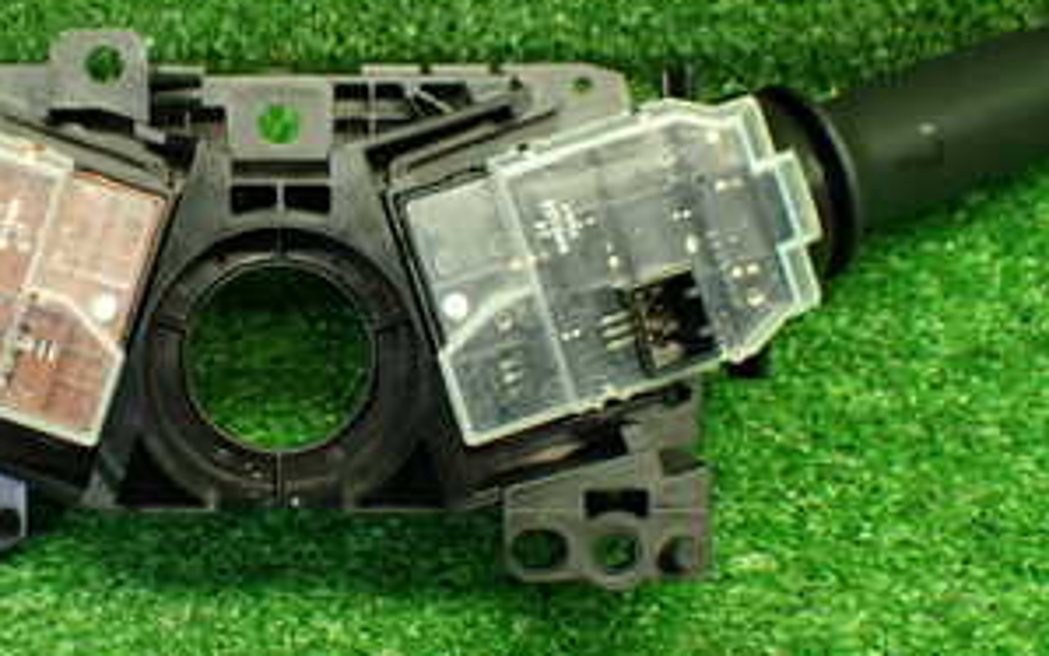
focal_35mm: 68
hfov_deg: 29.7
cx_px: 256
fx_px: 1944
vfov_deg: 19.1
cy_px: 288
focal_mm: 5.79
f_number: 2.4
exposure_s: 1/80
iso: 800
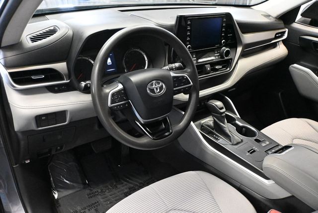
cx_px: 159
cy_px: 106
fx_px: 259
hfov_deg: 63.1
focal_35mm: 29
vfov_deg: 44.8
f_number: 3.8
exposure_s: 1/60
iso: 10000
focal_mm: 19.5
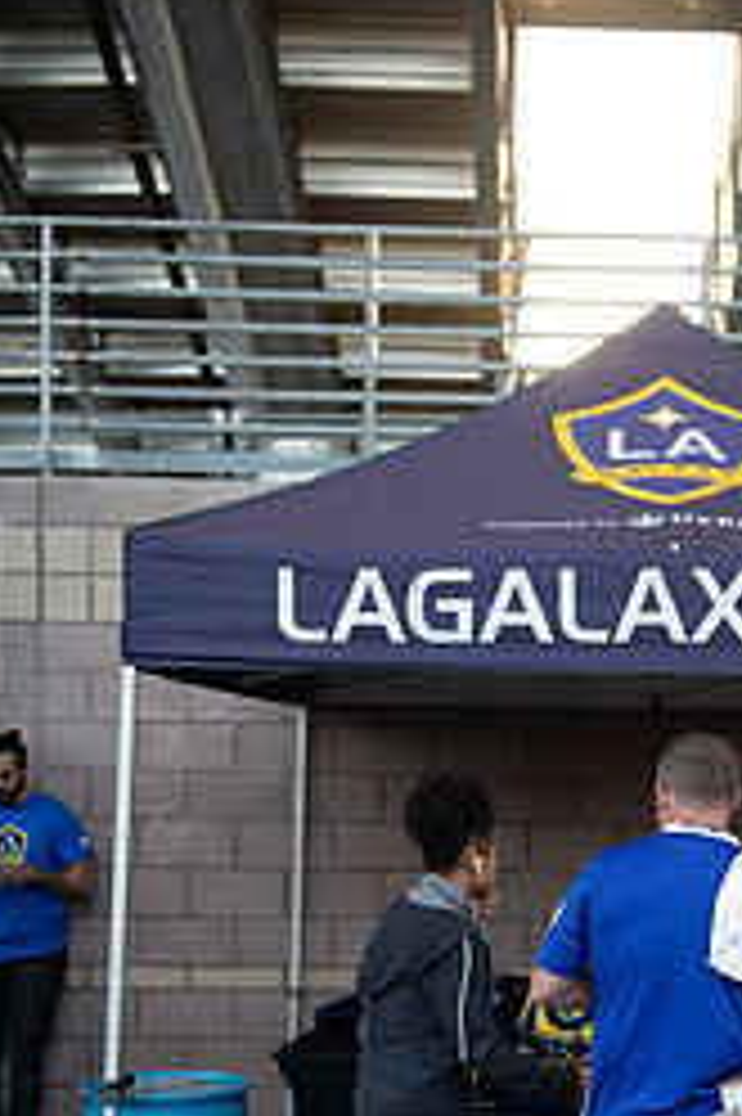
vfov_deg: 28.8
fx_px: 2136
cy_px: 842
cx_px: 630
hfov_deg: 19.4
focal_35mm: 69
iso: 250
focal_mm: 38
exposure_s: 1/320
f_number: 2.8
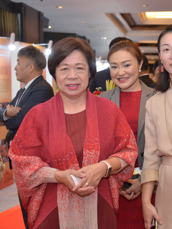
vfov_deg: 27.8
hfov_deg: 20.8
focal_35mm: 70
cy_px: 114
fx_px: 464
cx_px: 130
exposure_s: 1/250
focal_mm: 48
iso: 3200
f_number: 4
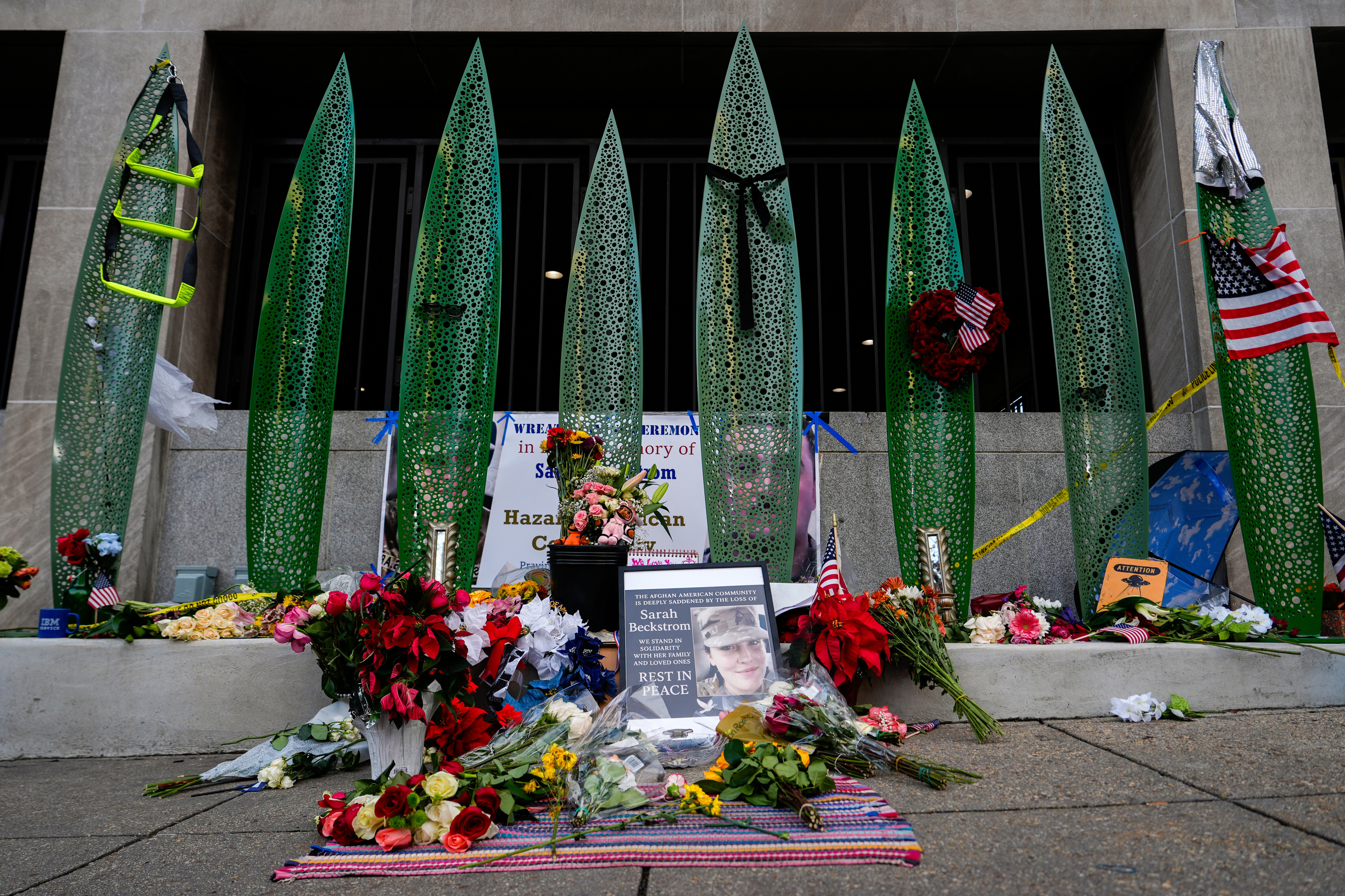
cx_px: 672
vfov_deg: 53.1
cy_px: 448
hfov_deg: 73.7
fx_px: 897
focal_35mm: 24
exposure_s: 1/640
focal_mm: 24
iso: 125
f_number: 2.8
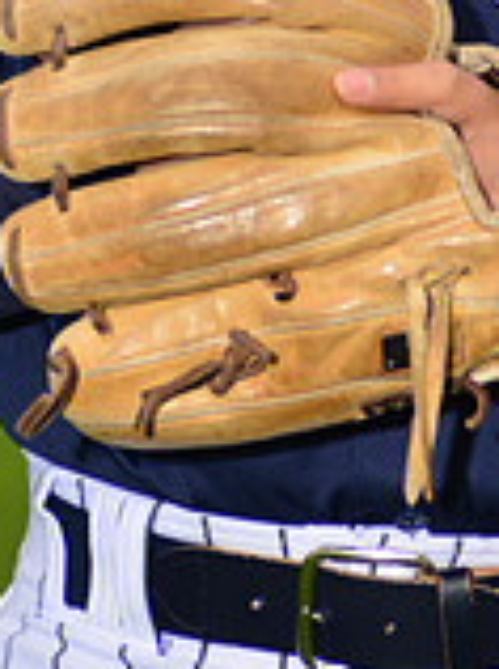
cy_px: -263
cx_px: 383
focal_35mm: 654
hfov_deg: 2.3
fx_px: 12604
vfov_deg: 3.0
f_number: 6.3
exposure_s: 1/200
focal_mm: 185
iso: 200
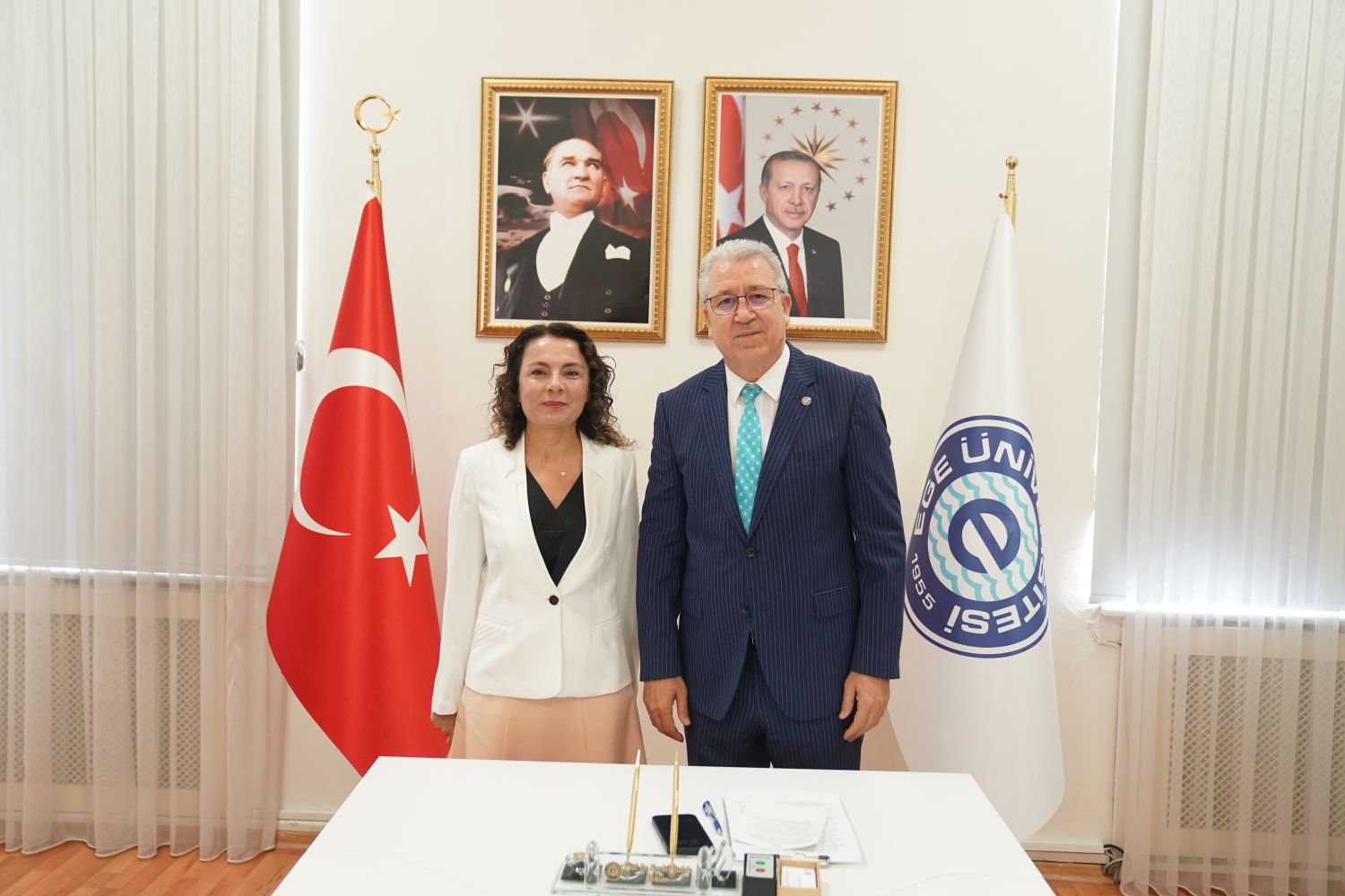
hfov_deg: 57.2
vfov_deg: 40.0
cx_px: 672
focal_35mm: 33
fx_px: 1233
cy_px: 448
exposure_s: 1/125
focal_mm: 33
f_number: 3.2
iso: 1600
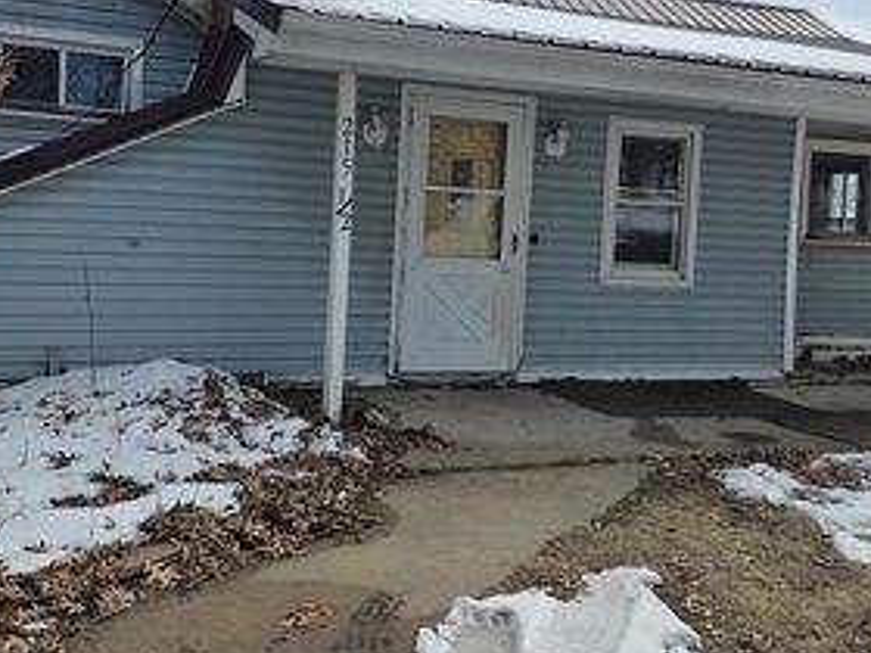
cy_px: 257
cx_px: 491
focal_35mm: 41
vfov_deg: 35.0
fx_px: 1032
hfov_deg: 45.7
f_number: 1.7
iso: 50
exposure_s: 1/7944
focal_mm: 6.3
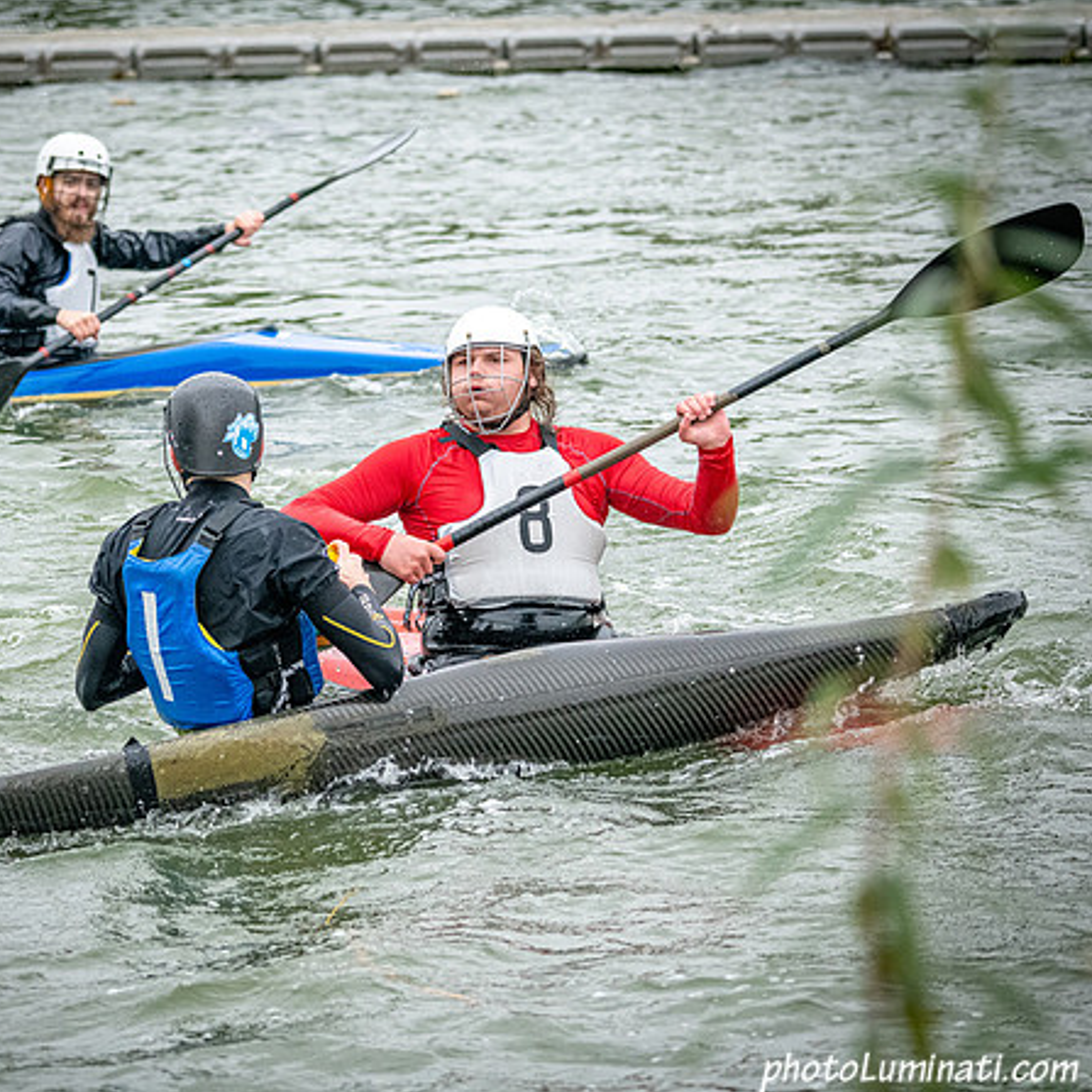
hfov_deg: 8.3
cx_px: 407
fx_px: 7566
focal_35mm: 212
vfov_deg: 8.3
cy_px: 547
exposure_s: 1/3200
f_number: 6.3
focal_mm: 165
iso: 3200
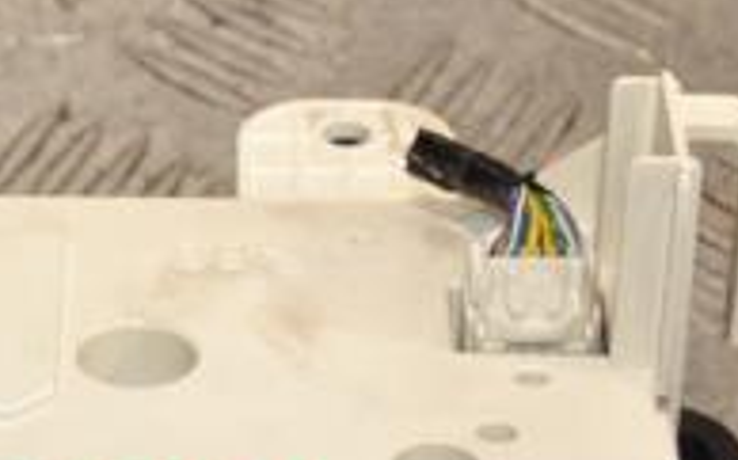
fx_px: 4273
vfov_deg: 6.1
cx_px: -114
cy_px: 547
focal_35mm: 213
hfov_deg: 9.7
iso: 800
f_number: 5.6
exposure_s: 1/200
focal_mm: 45
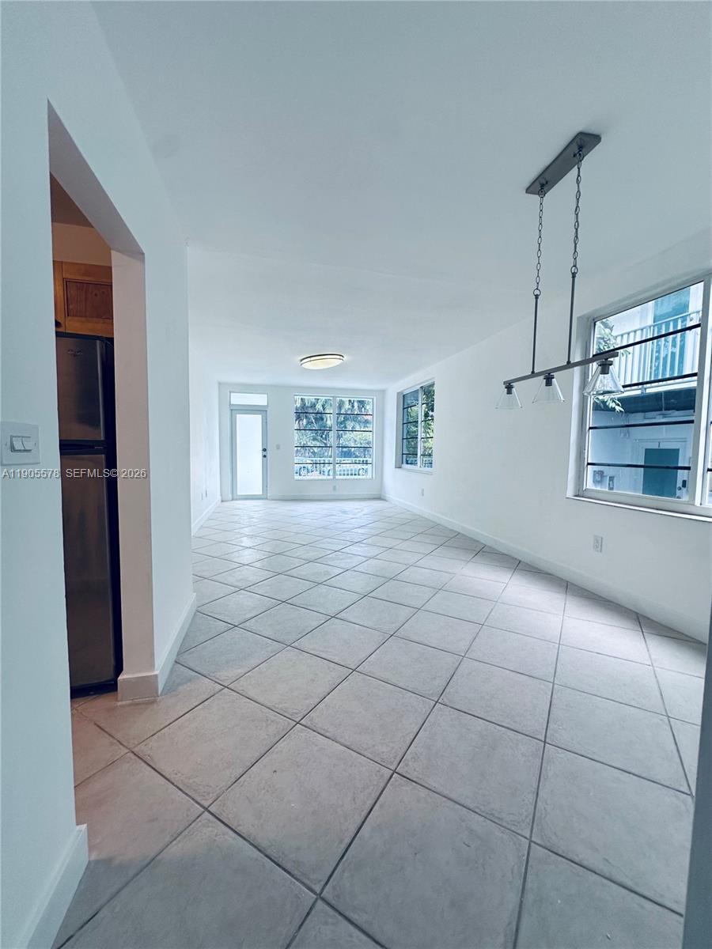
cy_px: 474
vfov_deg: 102.1
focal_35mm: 14
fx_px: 384
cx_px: 356
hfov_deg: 85.7
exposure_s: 1/120
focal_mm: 2.22
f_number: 2.2
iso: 80
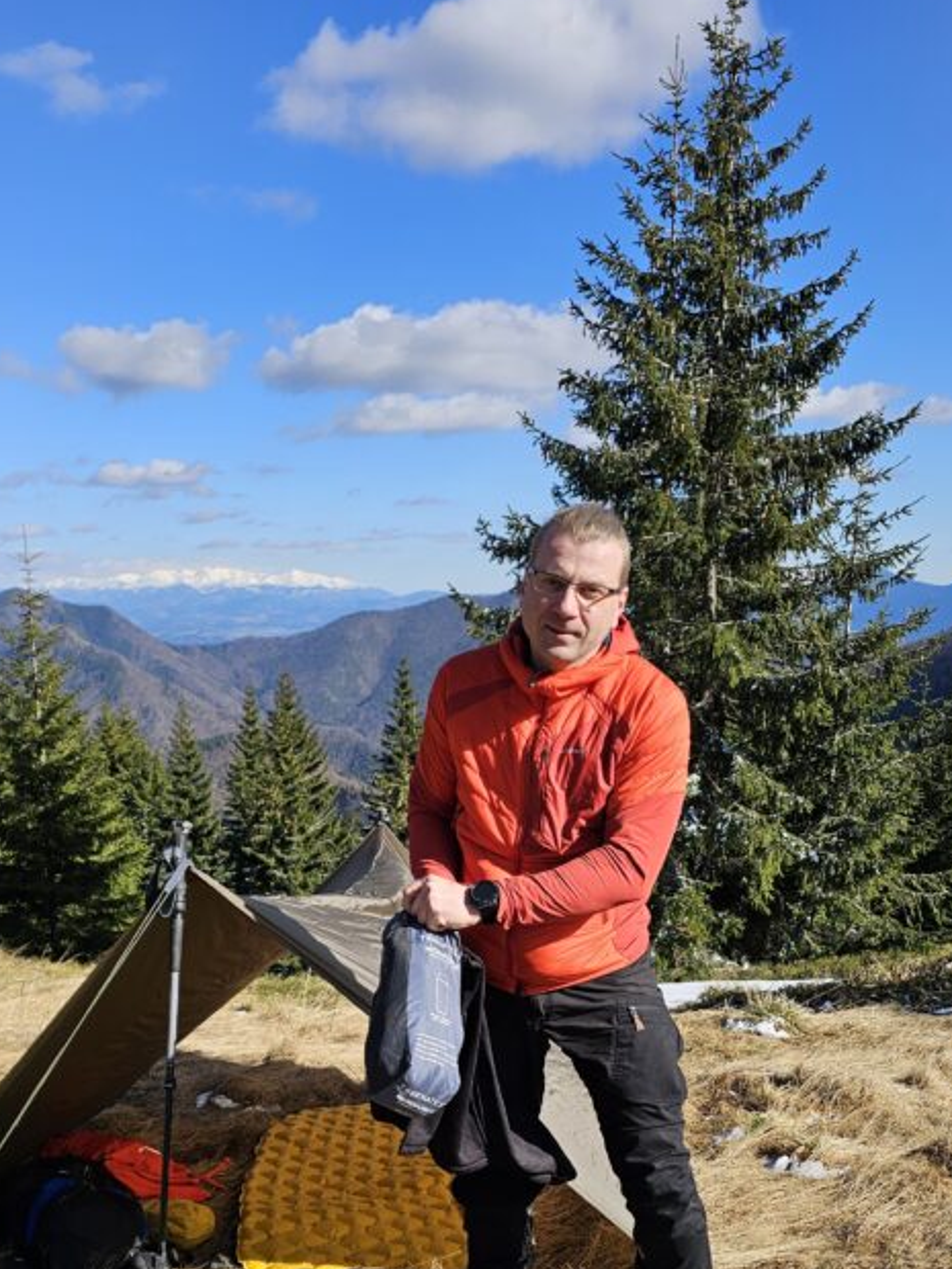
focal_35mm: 38
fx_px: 1393
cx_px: 459
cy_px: 950
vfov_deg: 47.2
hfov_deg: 37.7
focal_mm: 6.3
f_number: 1.7
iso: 10
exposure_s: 1/765
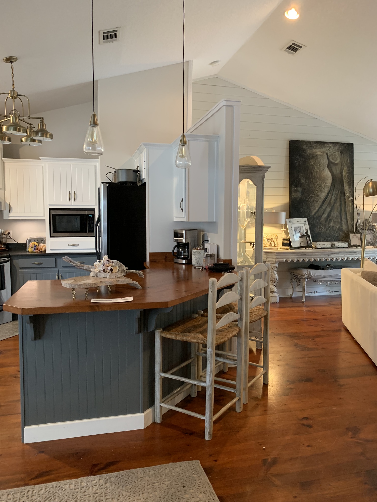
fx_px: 378
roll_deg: +0.1
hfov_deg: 53.1
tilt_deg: -4.2
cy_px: 251
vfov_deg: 67.3
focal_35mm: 26
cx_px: 188
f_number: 1.8
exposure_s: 1/40
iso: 320
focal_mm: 4.25
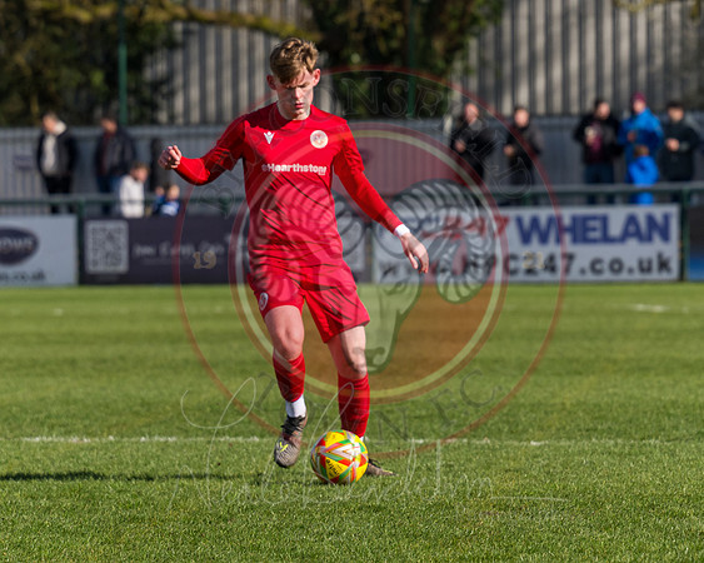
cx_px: 360
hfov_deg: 5.8
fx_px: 6902
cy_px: 316
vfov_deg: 4.7
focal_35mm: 331
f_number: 4
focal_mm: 135
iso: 100
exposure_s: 1/2000
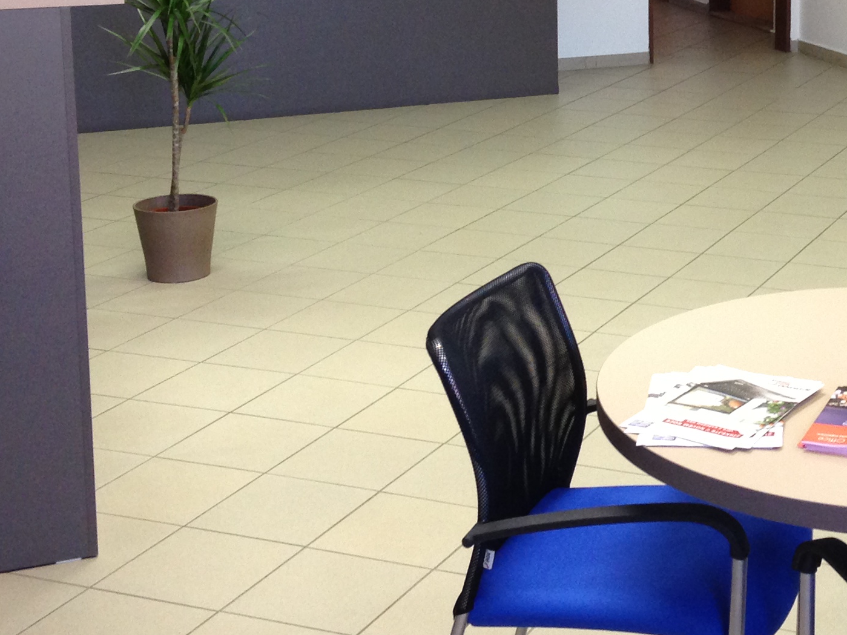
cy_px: 66
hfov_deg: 24.8
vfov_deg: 18.8
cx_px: 710
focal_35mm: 77
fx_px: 1884
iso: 125
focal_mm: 4.13
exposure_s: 1/20
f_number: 2.4
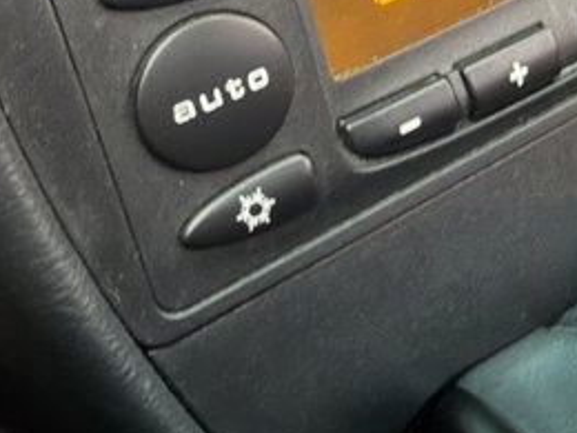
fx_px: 1183
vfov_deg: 20.2
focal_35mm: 71
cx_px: 424
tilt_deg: -35.8
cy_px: 20
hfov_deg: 27.1
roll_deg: -0.1
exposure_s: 1/6
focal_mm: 2.22
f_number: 2.2
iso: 320
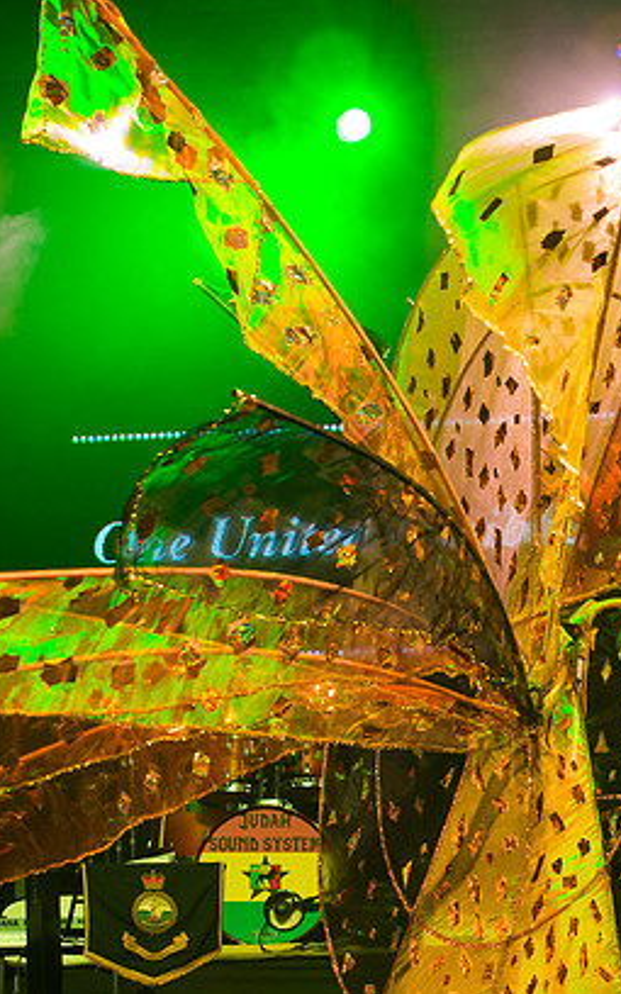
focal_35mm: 147
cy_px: 594
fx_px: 3981
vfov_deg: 14.2
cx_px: 471
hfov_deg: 8.9
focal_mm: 70
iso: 2000
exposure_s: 1/320
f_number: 5.6
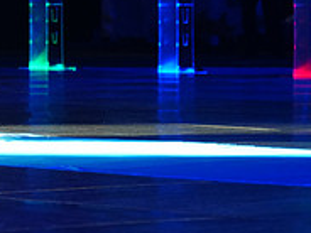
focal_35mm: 318
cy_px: -63
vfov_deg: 4.7
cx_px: 5
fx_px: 2857
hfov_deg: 6.2
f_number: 4
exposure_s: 1/320
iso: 2000
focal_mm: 105
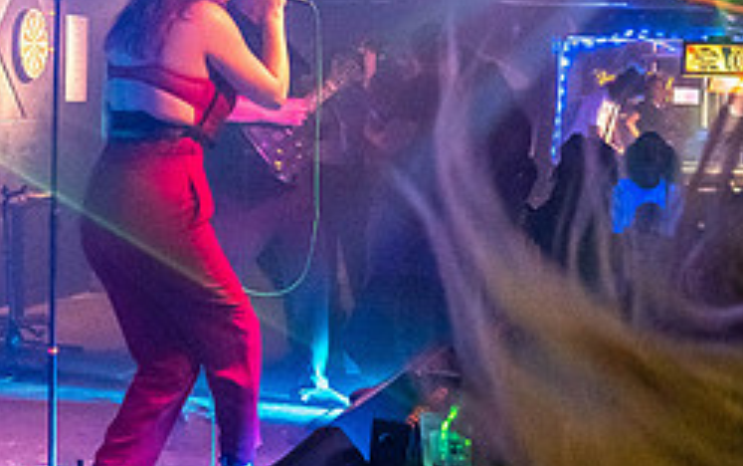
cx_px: 298
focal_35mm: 81
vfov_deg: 16.1
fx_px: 1641
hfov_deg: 25.5
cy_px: 211
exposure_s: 1/250
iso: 3200
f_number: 2.8
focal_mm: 24
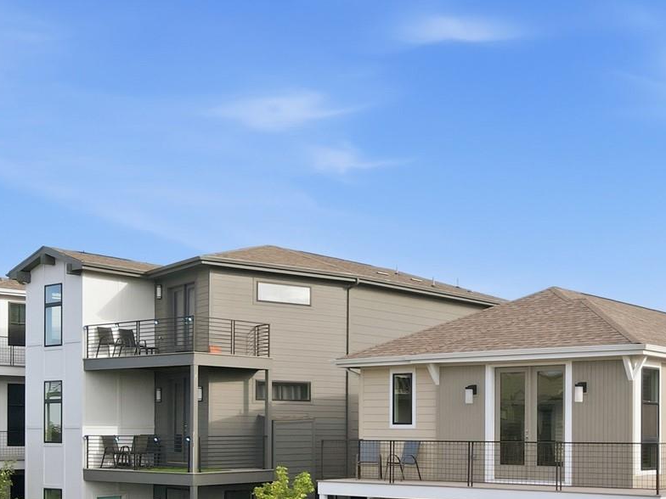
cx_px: 480
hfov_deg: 38.1
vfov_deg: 28.8
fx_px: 943
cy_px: 427
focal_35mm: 49
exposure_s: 1/350
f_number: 2.8
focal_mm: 4.5
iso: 100
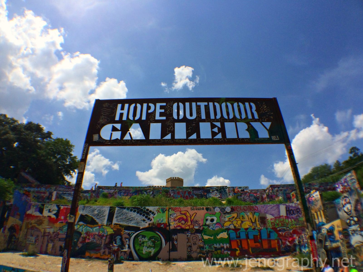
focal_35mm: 30
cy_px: 136
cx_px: 182
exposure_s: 1/5128
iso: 40
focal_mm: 4.12
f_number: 2.2
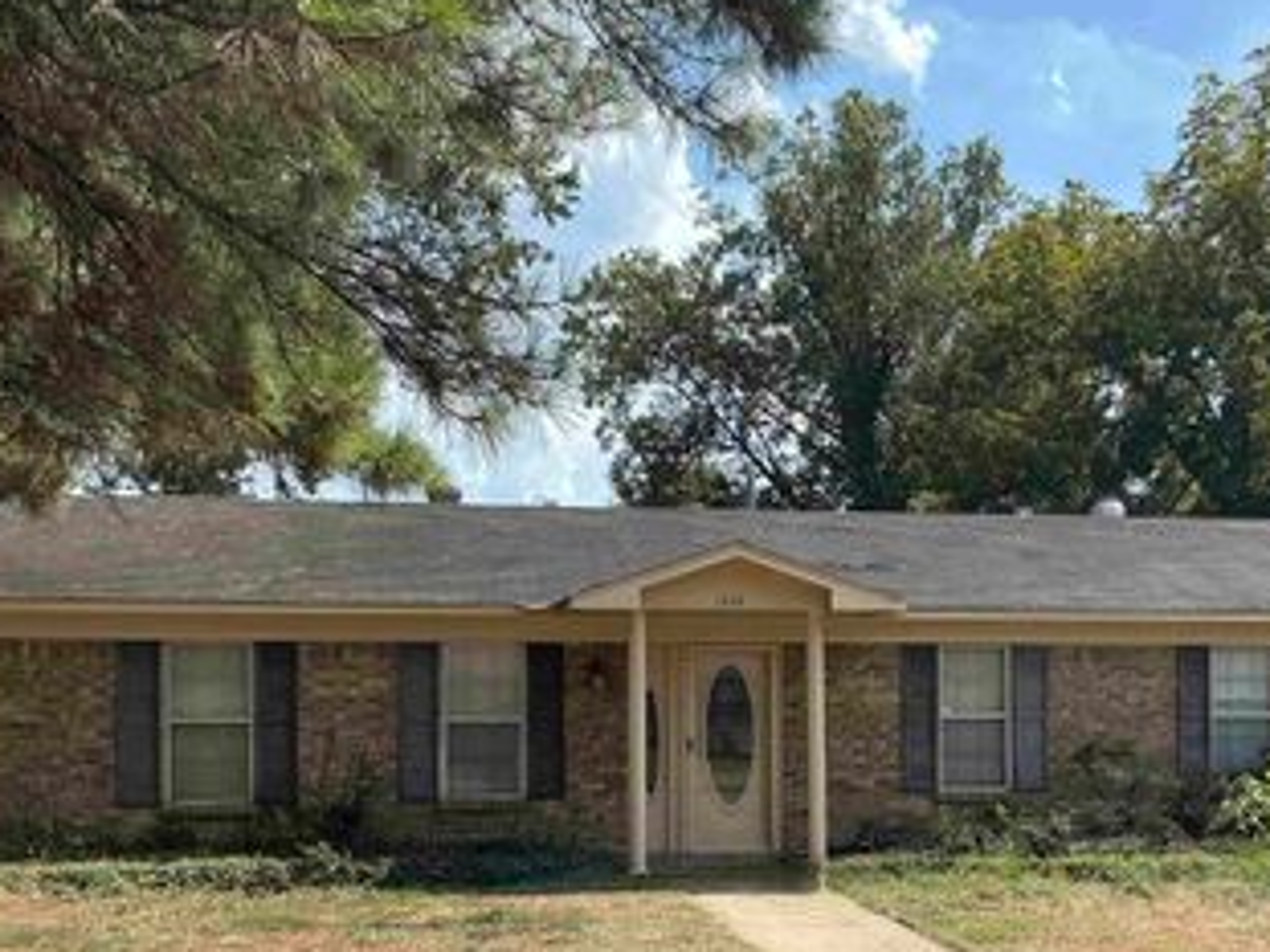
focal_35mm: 45
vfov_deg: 31.6
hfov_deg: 41.8
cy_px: 717
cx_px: 784
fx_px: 1650
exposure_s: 1/1311
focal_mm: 3
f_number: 1.8
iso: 25
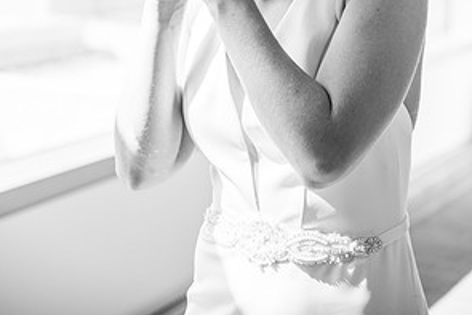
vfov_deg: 13.5
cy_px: -40
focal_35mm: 99
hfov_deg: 20.6
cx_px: 235
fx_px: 1299
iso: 200
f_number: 3.5
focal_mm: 65
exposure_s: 1/500
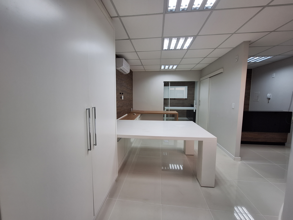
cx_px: 146
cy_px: 110
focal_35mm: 13
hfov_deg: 106.2
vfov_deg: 89.9
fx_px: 110
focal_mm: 1.74
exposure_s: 1/40
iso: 50
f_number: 2.2
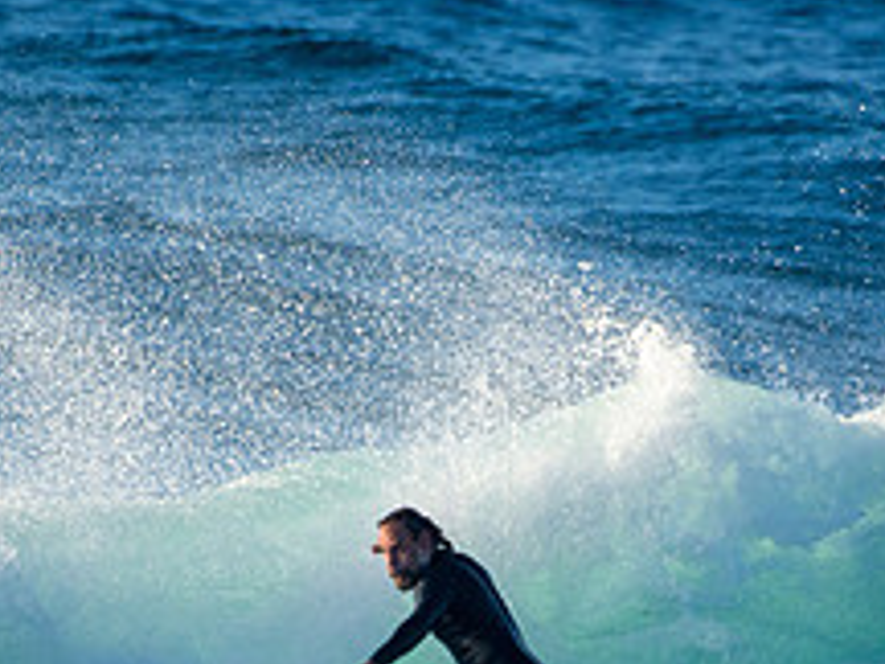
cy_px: 740
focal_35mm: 1933
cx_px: 422
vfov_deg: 0.8
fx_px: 49419
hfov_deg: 1.0
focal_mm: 500
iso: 640
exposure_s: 1/2000
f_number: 5.6
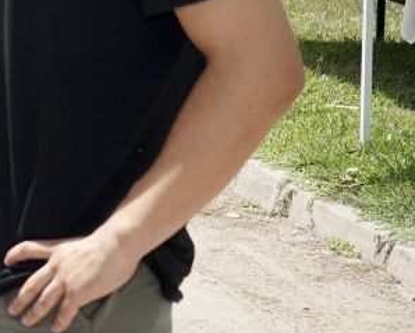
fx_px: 1856
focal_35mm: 151
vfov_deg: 10.0
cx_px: -590
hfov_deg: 10.8
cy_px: -132
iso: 100
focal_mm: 32
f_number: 6.3
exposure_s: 1/200
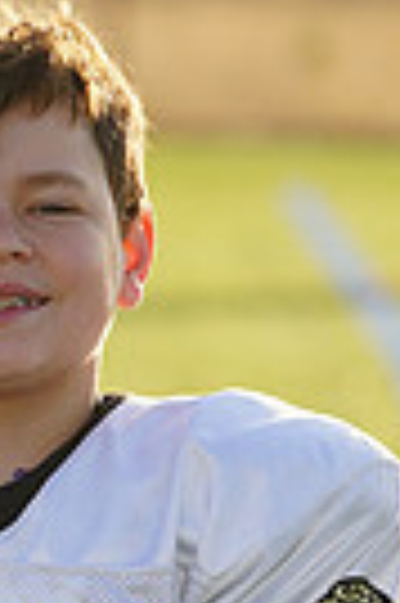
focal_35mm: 878
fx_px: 14670
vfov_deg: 2.3
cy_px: 788
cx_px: -112
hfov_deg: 1.6
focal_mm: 203
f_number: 5.6
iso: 100
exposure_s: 1/250
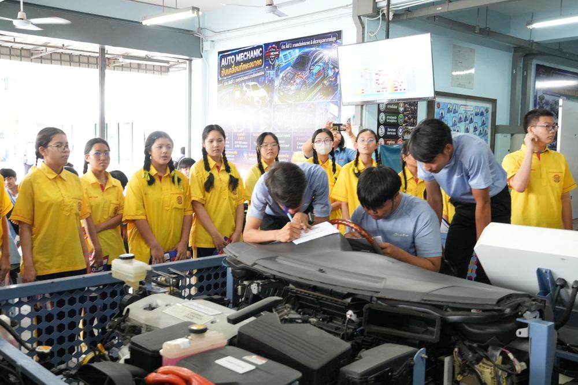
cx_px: 289
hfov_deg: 51.3
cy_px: 192
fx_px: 602
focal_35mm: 38
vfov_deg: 35.5
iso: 2000
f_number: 4.5
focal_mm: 25
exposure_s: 1/60
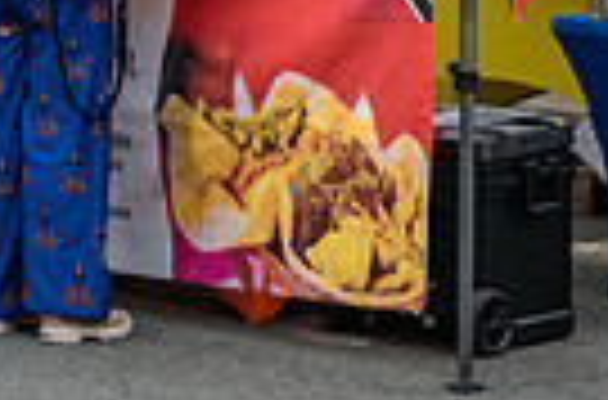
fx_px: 3400
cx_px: 93
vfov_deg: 6.6
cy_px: -377
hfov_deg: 10.2
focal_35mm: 202
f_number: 4.5
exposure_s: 1/400
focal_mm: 44
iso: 4000
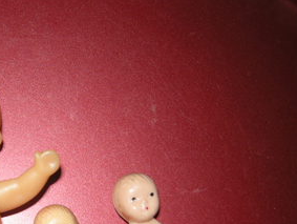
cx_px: 25
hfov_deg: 27.4
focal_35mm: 68
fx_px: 584
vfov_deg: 21.0
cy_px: 216
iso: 64
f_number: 2.7
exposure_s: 1/60
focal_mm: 7.5
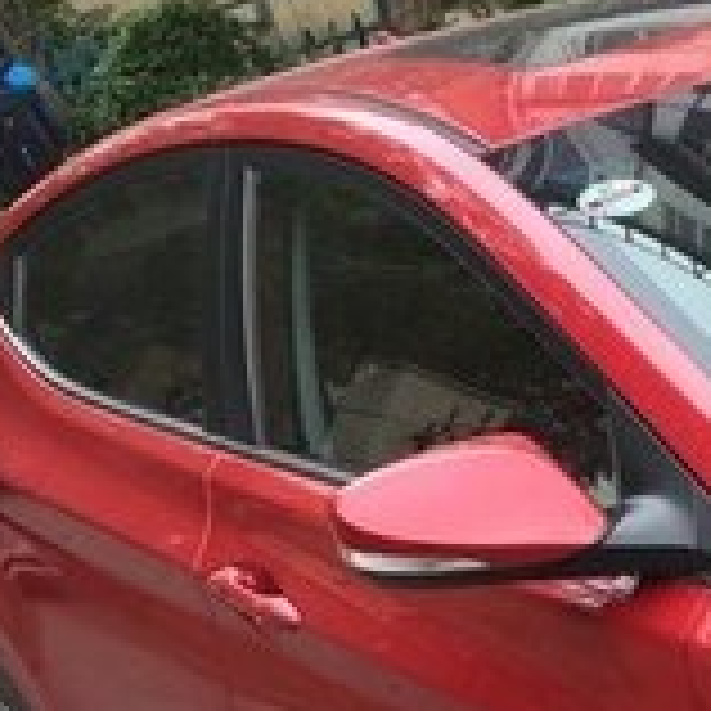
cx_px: 1184
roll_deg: +12.1
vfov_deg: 15.9
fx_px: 2486
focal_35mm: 107
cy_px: 722
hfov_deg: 14.7
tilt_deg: -22.9
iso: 40
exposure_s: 1/50
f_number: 2.2
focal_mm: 4.15
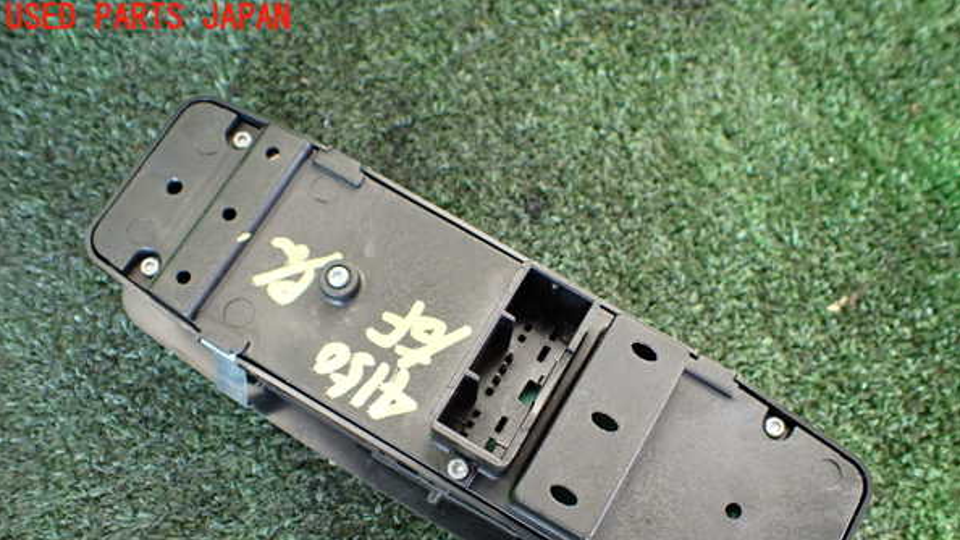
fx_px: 840
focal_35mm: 33
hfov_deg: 59.5
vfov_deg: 35.3
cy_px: 362
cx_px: 482
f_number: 2.3
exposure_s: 1/125
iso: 400
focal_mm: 5.4
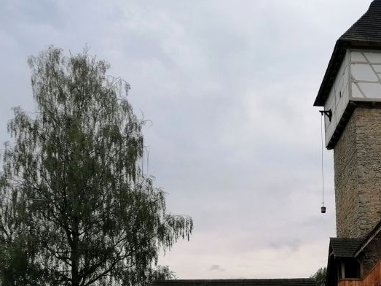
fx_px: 682
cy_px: 225
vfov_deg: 23.3
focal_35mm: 62
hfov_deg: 29.7
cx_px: 352
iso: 50
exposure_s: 1/1437
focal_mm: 4.75
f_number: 1.8
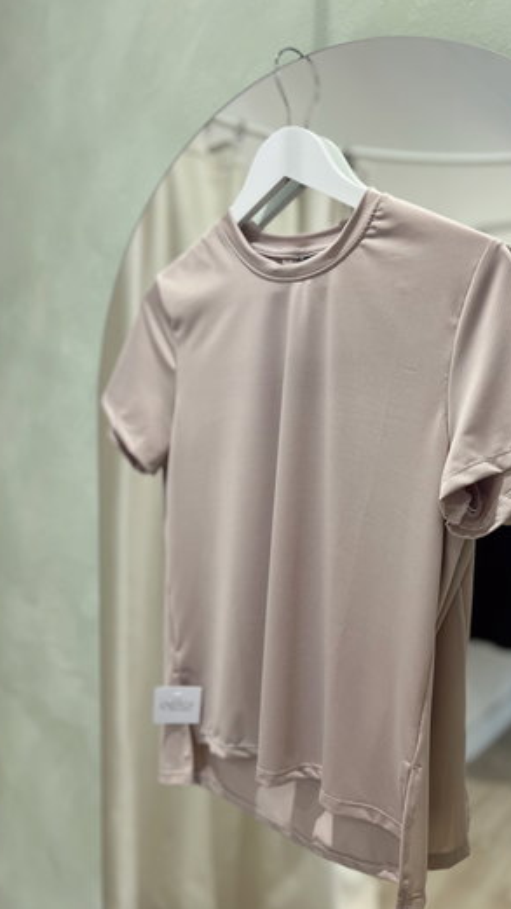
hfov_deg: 39.9
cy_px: 460
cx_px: 324
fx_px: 699
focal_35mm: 29
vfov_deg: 66.1
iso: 80
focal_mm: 5.7
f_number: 1.5
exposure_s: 1/50
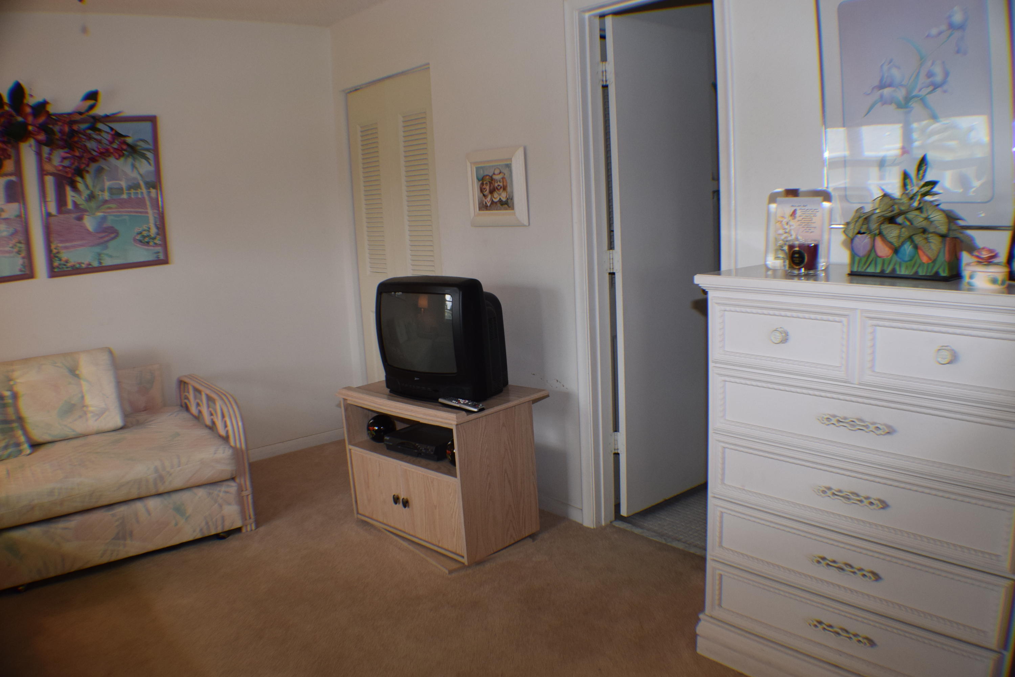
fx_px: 930
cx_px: 508
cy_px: 338
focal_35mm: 33
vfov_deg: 40.0
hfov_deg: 57.2
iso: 800
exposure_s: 1/125
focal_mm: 22
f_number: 5.6
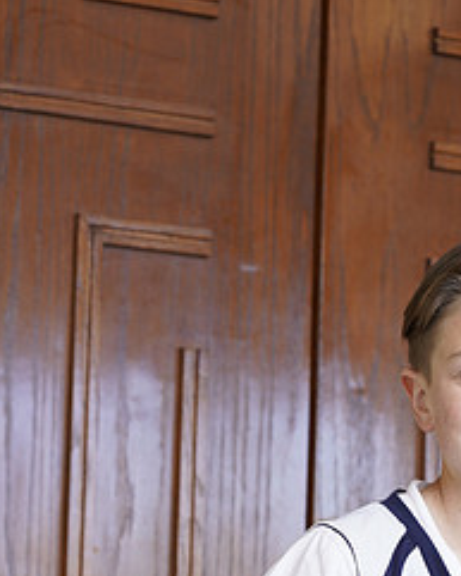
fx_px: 3272
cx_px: 373
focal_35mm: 192
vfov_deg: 10.0
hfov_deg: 8.0
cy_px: 617
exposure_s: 1/60
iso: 200
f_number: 5.6
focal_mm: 85
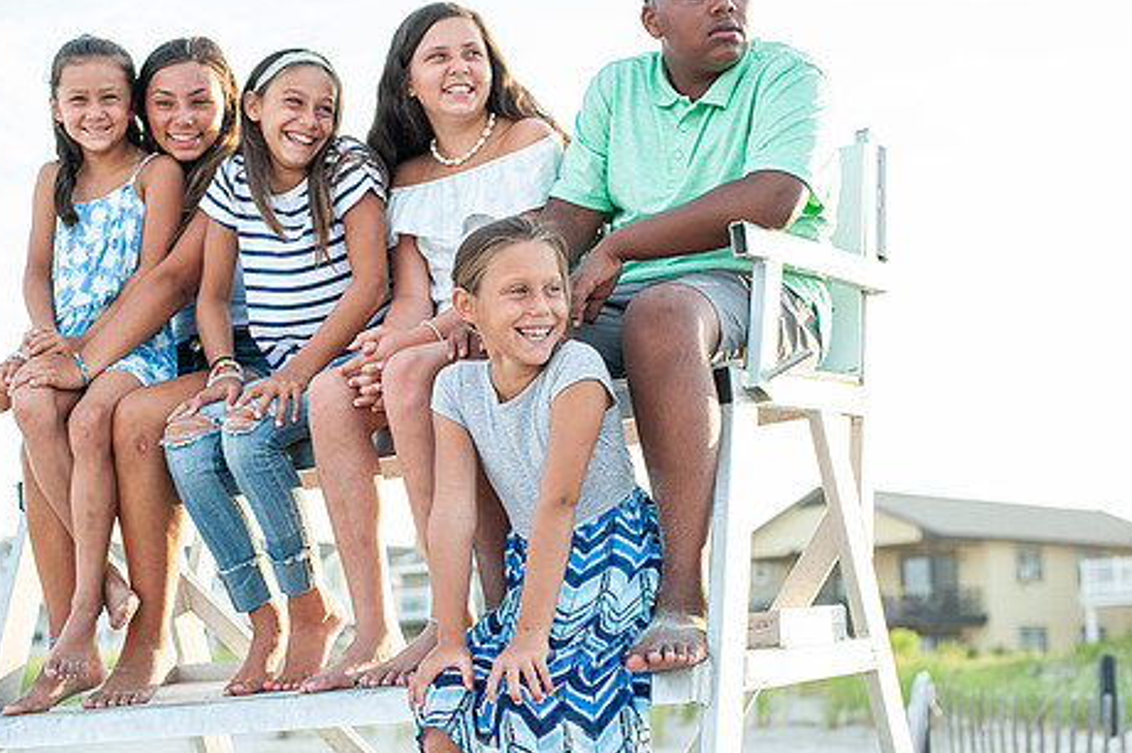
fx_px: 1980
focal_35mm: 63
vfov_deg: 21.5
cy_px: 345
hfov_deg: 31.9
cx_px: 482
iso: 640
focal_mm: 50
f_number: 4
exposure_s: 1/1250
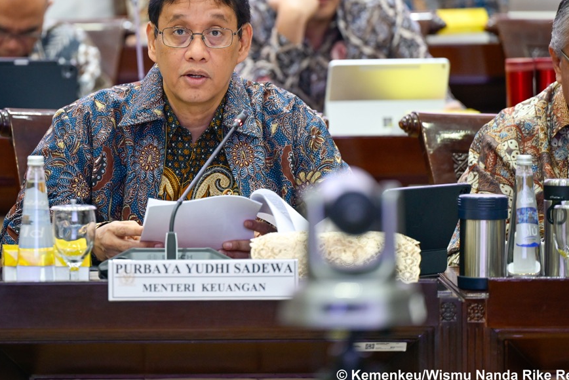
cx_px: 212
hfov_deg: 7.0
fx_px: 4666
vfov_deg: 4.7
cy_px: 116
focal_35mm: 295
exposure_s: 1/200
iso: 1250
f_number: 2.8
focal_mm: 200
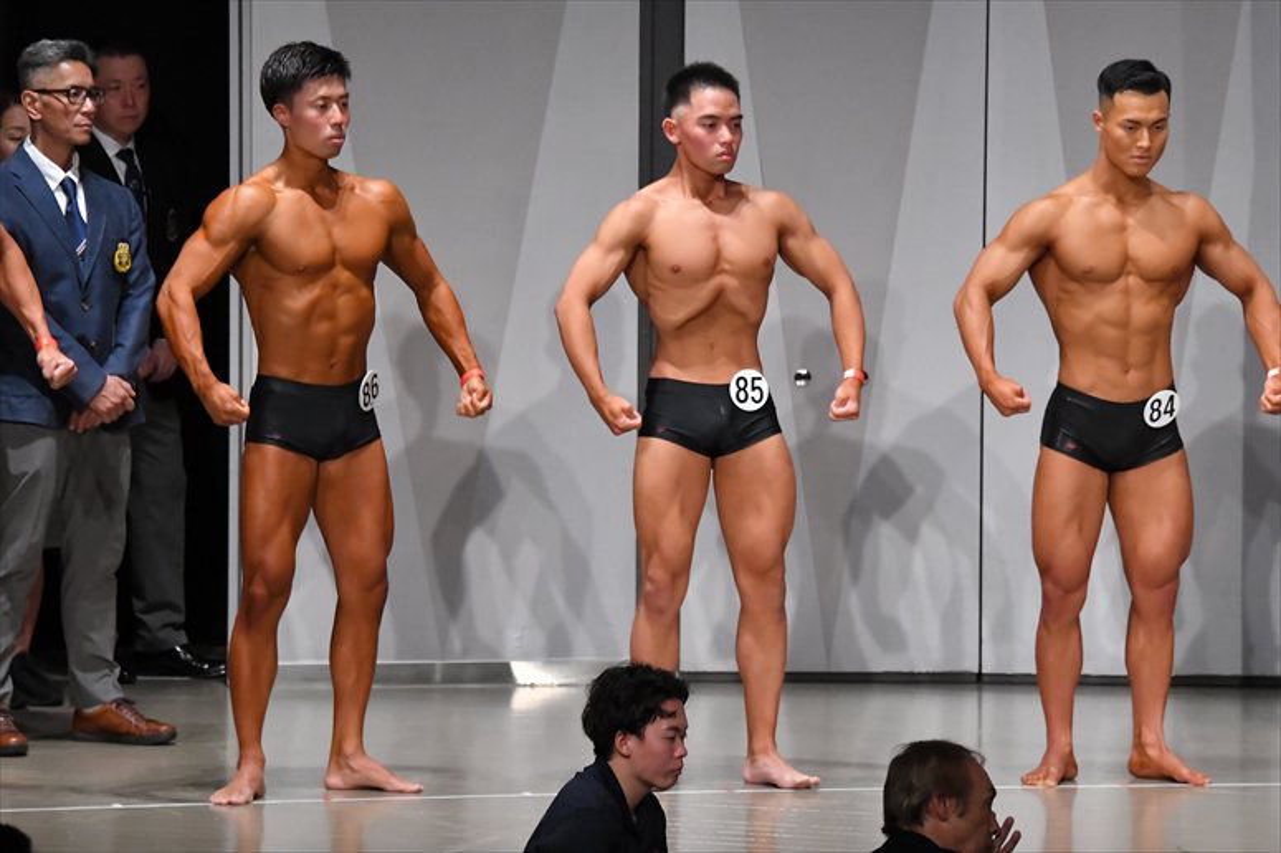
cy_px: 426
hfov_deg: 9.5
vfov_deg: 6.3
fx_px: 7718
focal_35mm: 217
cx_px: 640
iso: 6400
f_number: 5.6
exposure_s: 1/400
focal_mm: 145
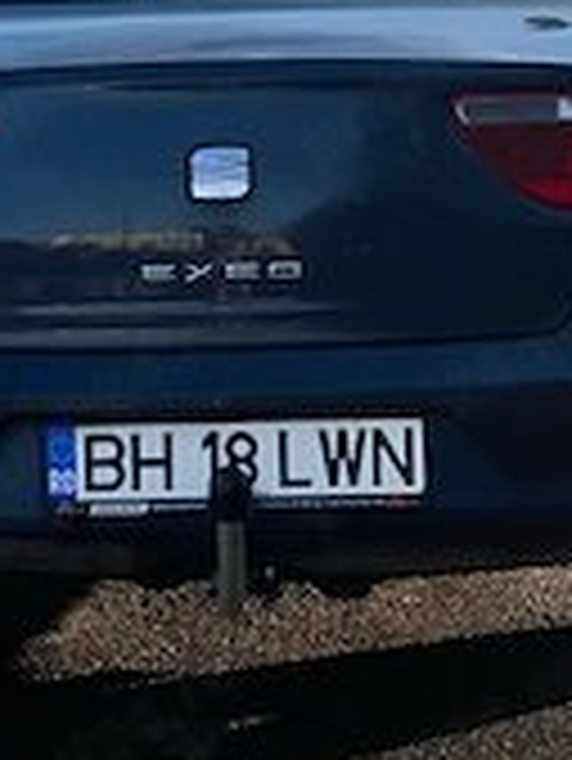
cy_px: 112
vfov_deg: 10.8
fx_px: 4005
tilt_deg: -6.4
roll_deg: +0.2
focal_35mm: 182
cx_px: 185
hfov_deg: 8.2
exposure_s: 1/488
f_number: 2.8
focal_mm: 9
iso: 32
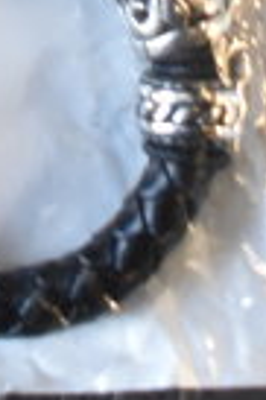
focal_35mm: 241
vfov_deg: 7.7
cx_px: -272
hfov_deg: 5.6
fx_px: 2678
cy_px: -679
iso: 900
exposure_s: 1/40
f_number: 3.8
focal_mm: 24
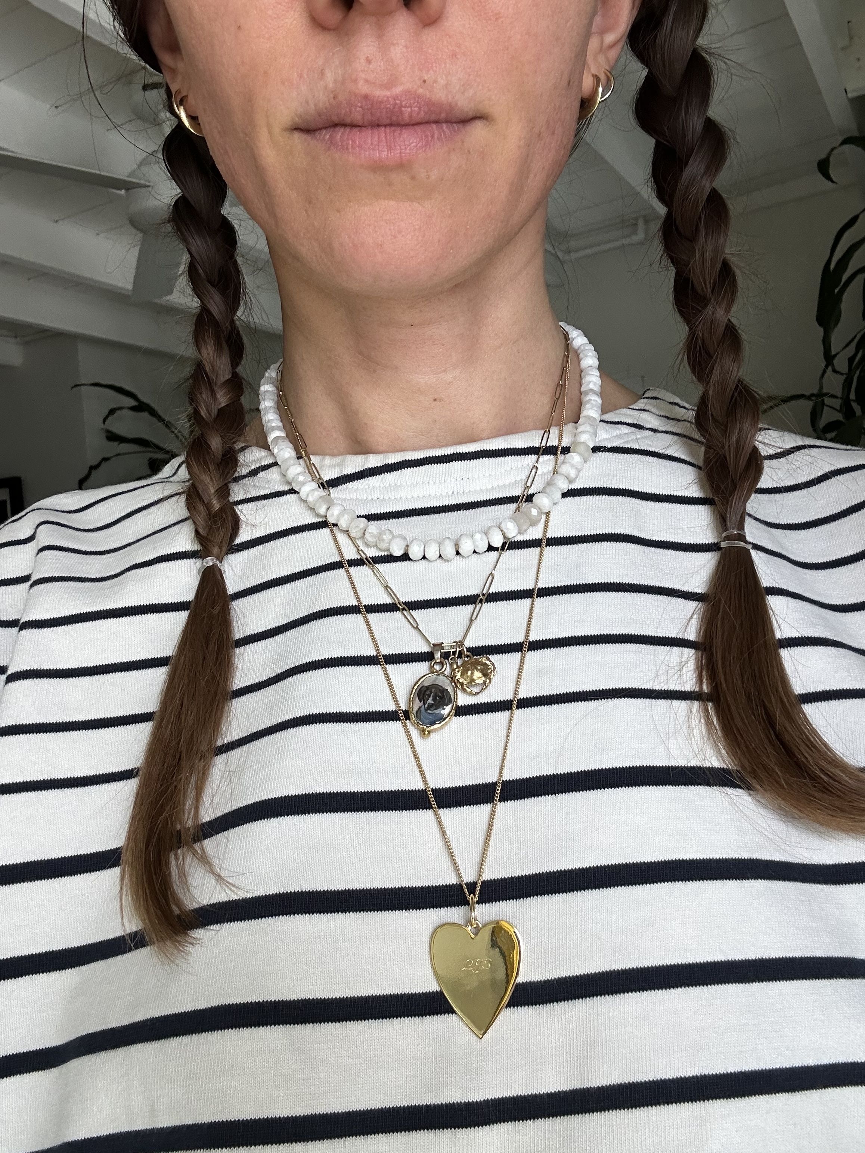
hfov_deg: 46.8
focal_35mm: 30
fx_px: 1000
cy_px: 576
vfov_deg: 60.0
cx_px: 432
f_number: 1.9
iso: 80
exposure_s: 1/105
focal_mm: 2.69
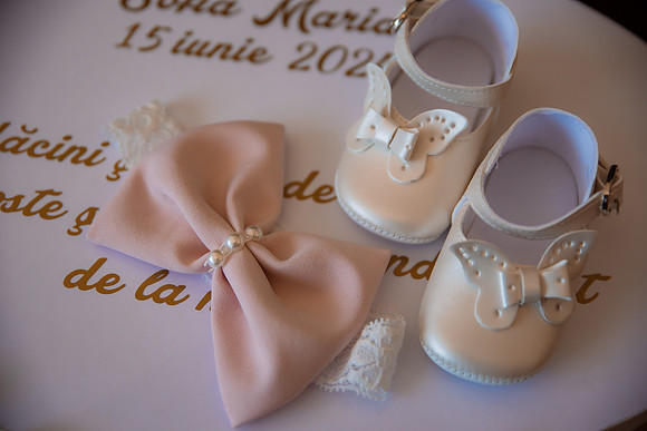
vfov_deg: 23.4
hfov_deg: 34.5
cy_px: 216
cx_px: 324
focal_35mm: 58
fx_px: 1043
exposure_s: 1/400
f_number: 2.8
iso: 800
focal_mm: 58
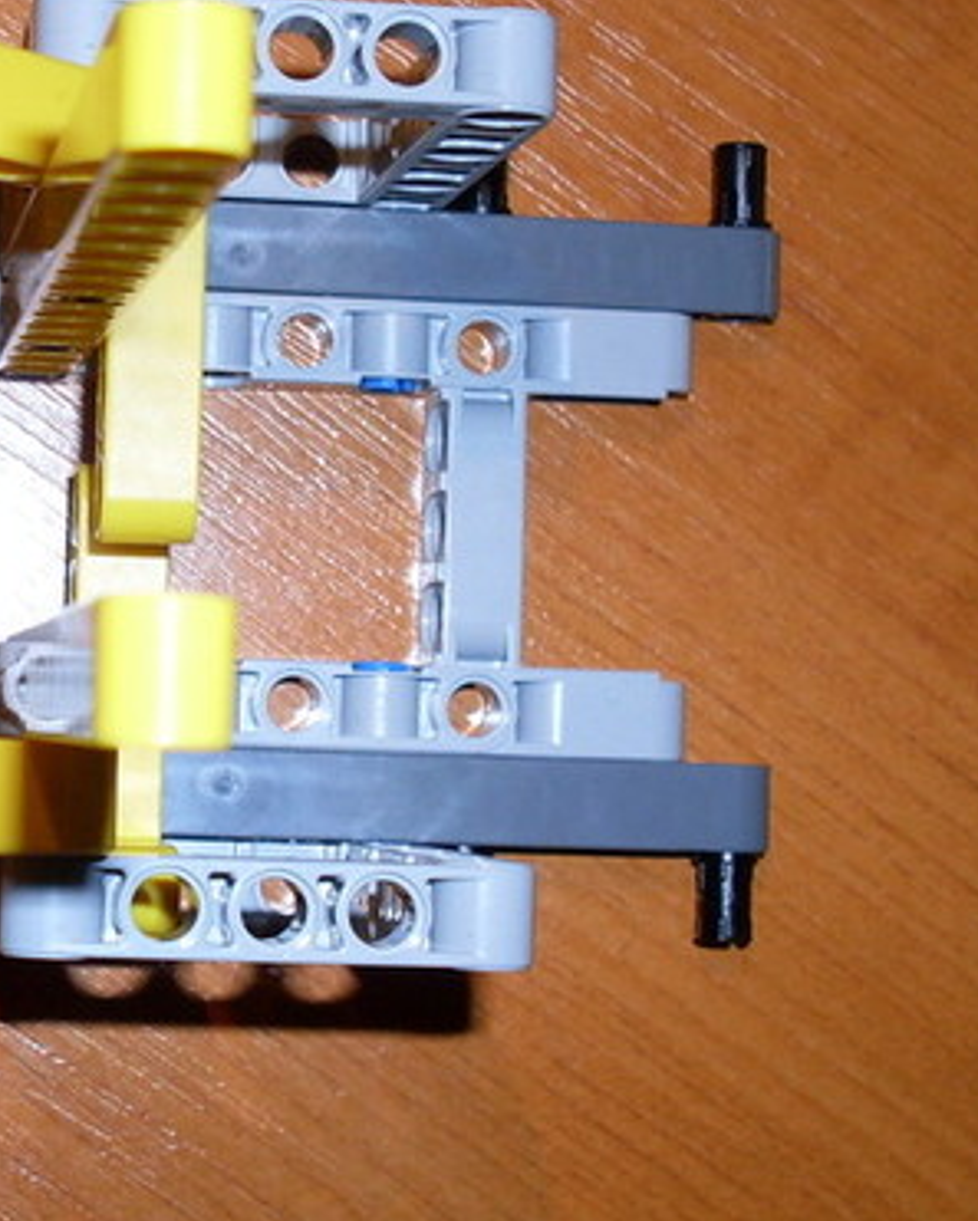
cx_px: -26
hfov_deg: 16.7
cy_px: 495
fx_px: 3255
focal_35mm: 90
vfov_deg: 21.2
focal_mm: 6.3
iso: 100
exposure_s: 1/45
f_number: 2.8
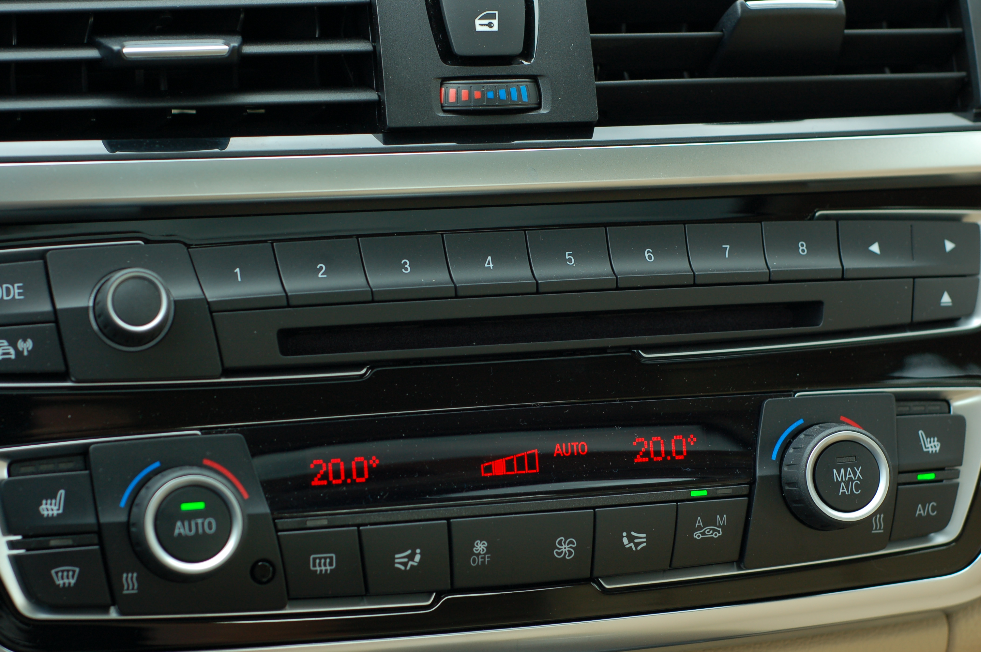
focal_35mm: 75
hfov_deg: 27.0
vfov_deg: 18.1
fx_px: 2042
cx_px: 490
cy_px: 326
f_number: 4
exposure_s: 1/50
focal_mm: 50
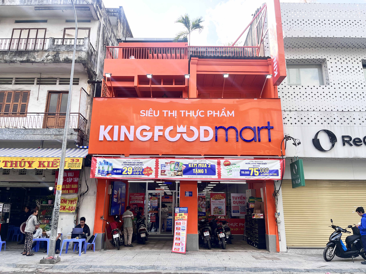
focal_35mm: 26
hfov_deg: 67.3
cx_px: 183
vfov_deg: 53.1
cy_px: 137
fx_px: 275
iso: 50
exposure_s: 1/602
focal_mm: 5.1
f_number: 1.6
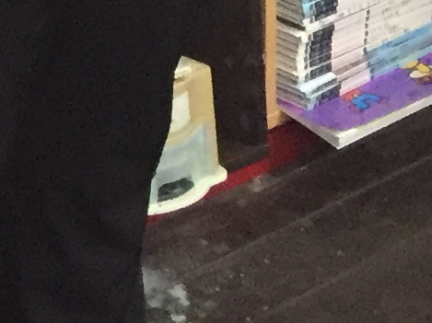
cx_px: -631
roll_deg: +2.1
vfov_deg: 6.5
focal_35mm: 202
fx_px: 2519
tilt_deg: -7.9
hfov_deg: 8.8
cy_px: -777
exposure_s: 1/30
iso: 160
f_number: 2.2
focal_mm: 4.15
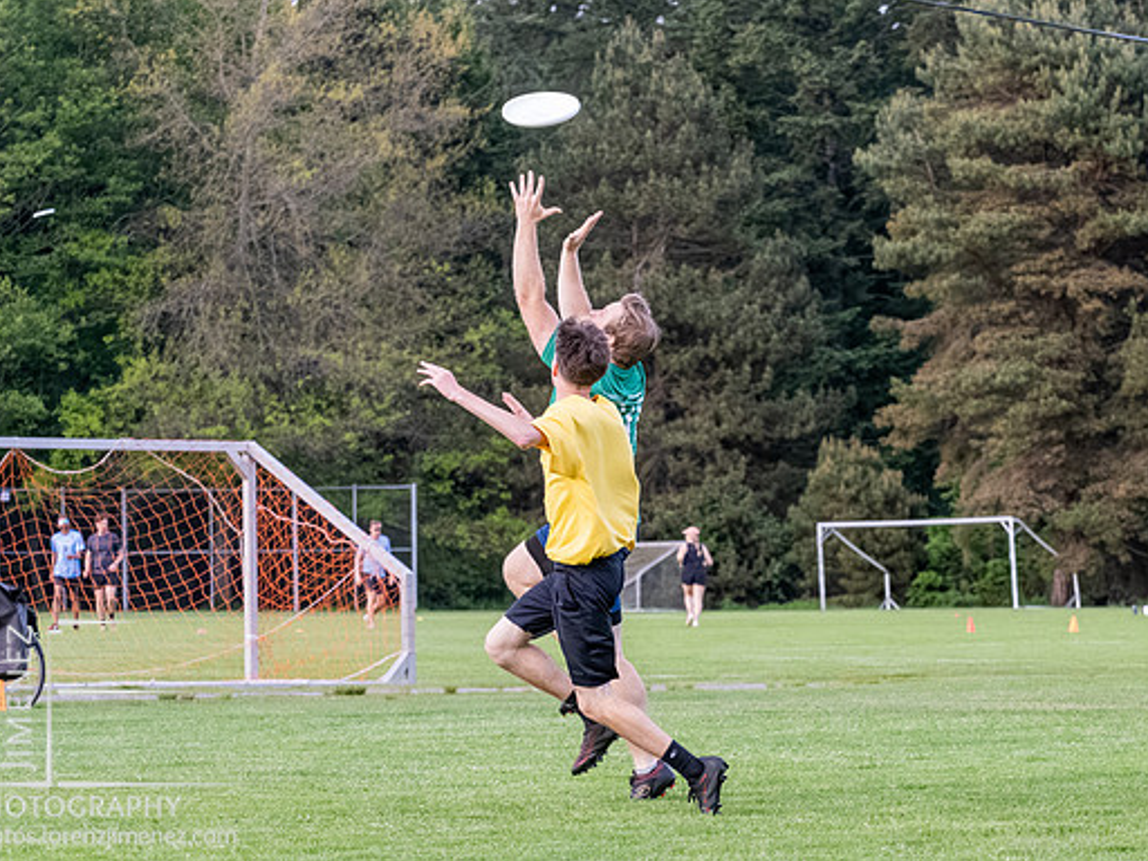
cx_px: 582
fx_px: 6467
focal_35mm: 195
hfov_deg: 10.1
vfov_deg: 7.6
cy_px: 477
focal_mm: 85
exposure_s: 1/1000
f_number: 5.6
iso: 4000
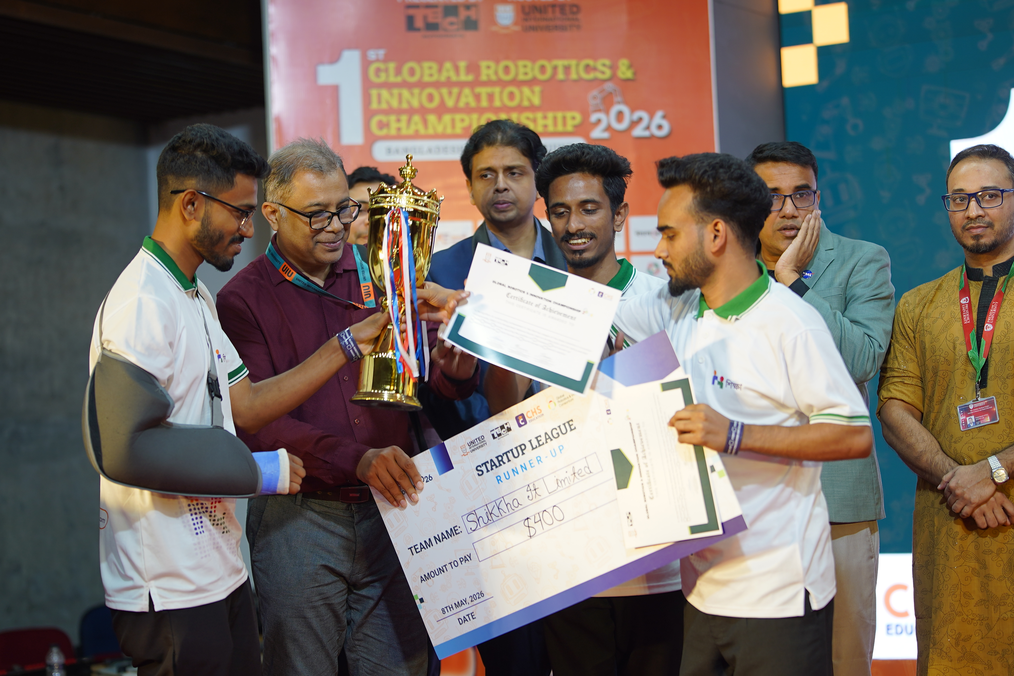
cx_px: 507
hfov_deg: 27.0
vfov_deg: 18.2
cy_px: 338
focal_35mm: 75
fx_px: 2112
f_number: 1.4
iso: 125
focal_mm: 50
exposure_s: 1/80
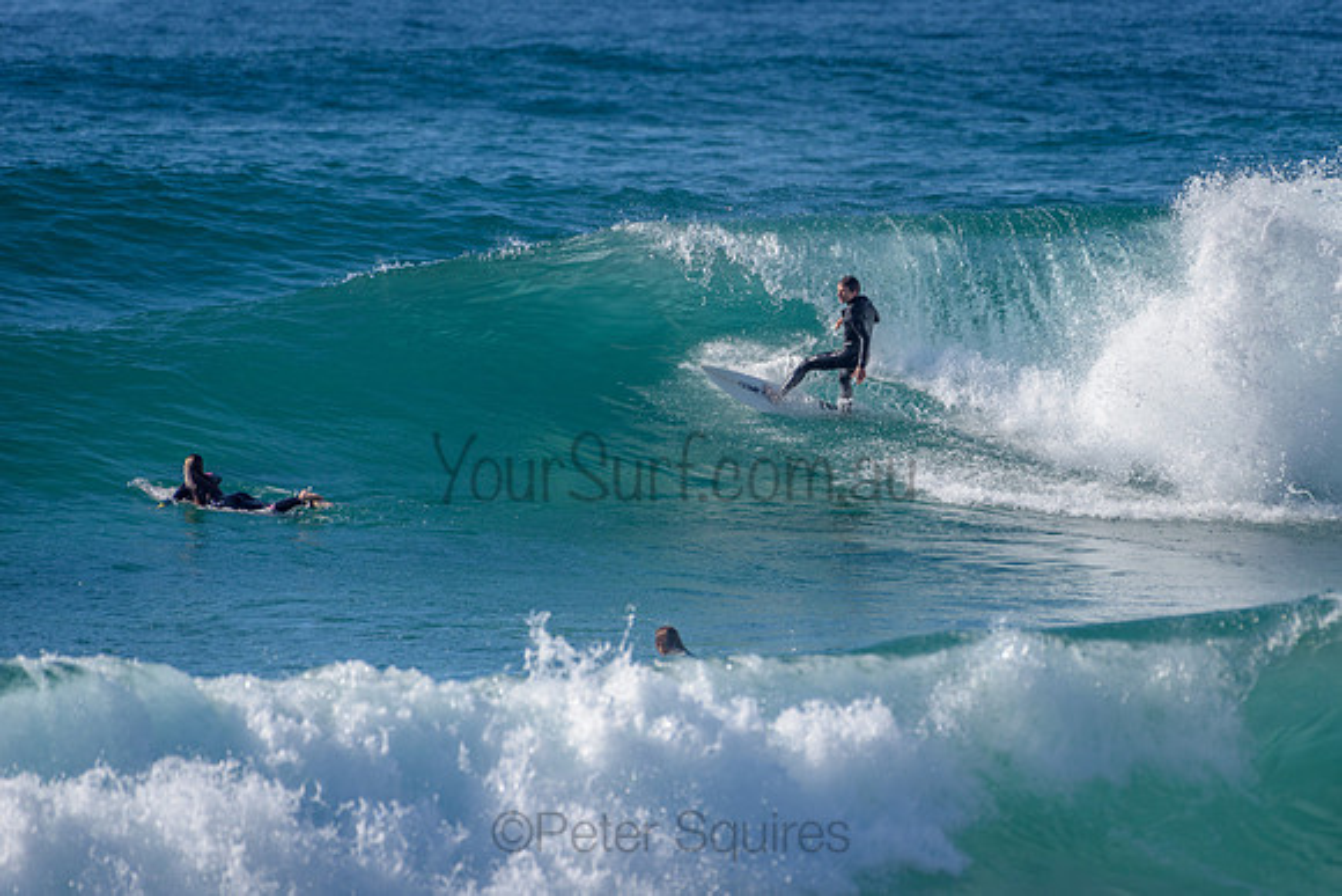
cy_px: 363
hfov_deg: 3.4
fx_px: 22849
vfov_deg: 2.2
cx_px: 822
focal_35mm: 613
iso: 180
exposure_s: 1/2000
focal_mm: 500
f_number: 5.6
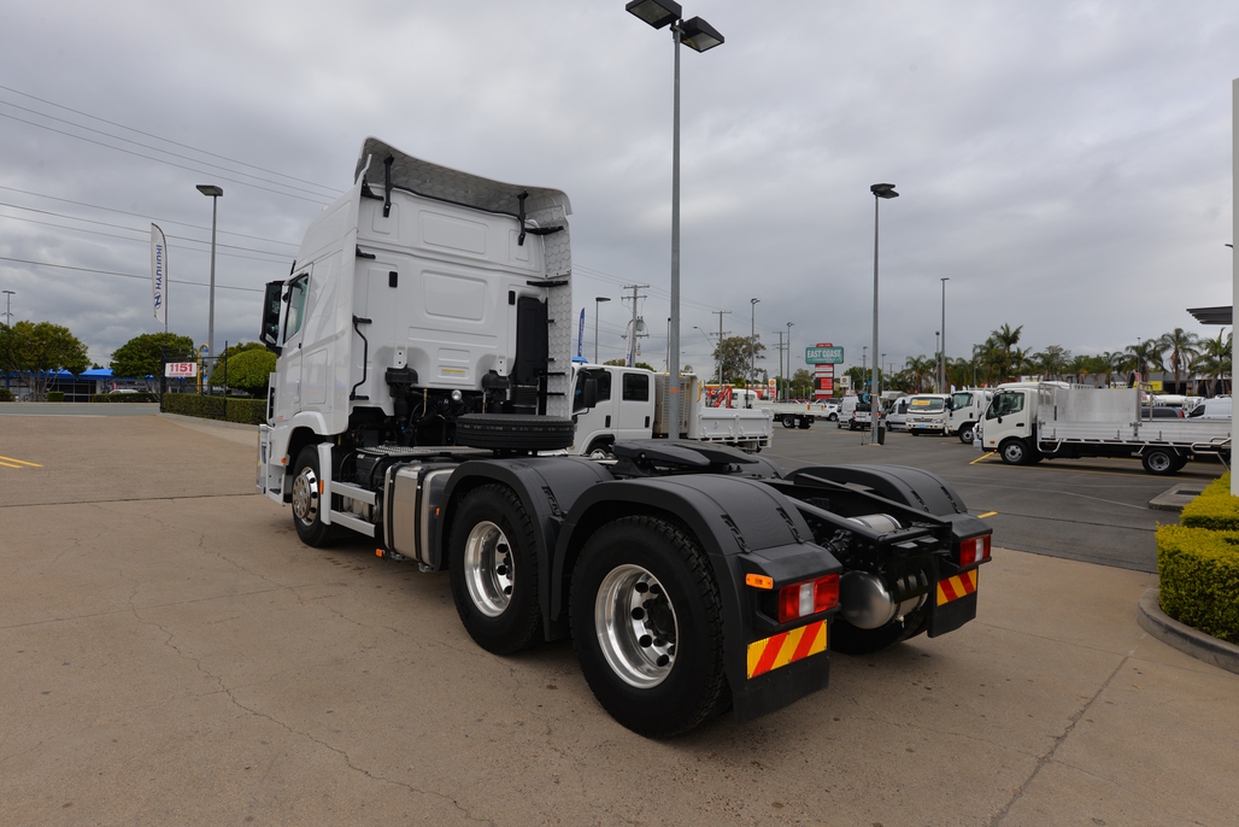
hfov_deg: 81.2
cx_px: 620
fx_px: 723
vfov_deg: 59.5
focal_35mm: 21
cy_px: 414
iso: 100
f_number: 10
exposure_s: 1/200
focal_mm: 21
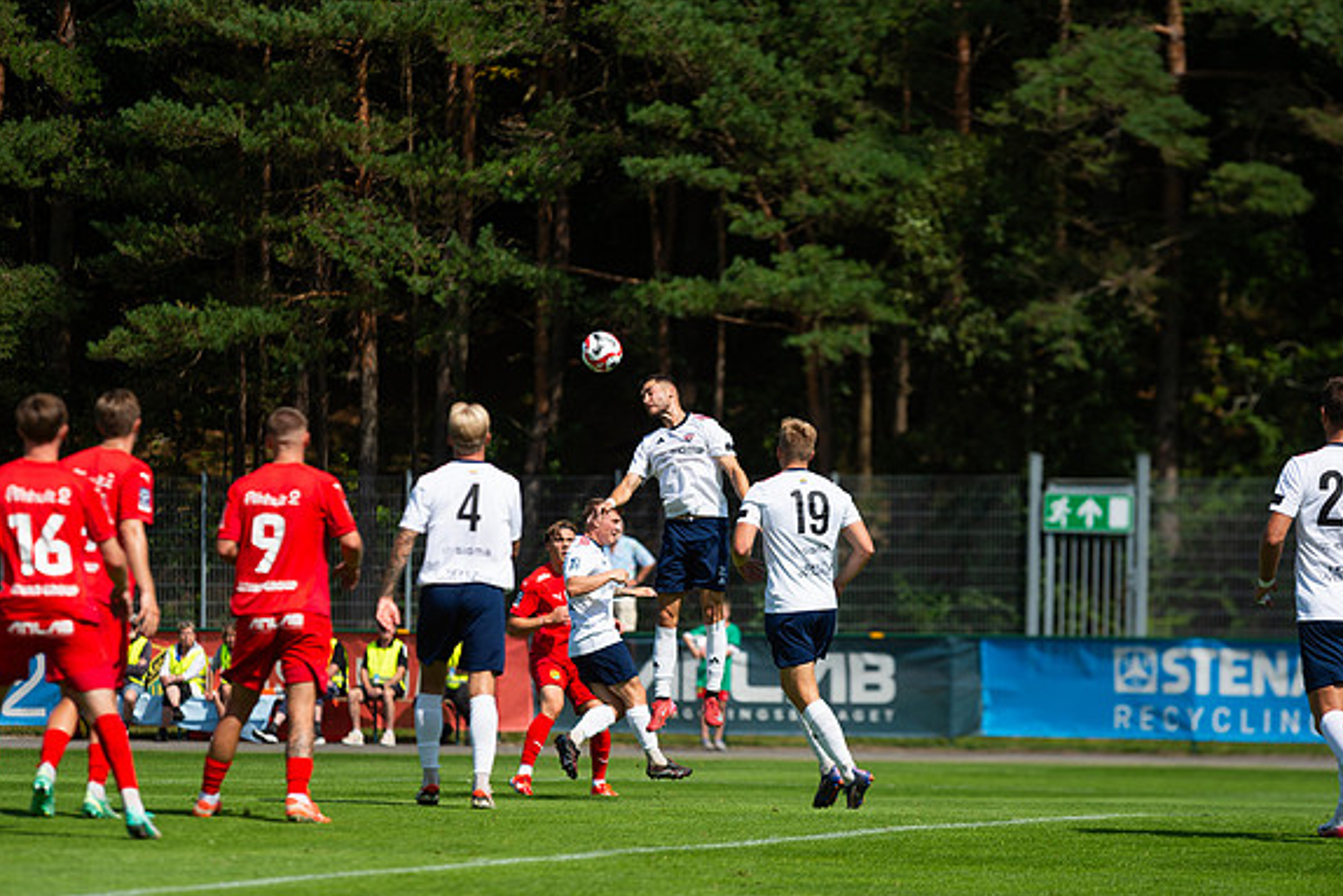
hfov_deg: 10.2
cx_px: 674
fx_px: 7537
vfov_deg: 6.8
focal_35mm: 202
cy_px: 449
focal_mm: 200
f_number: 4
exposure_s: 1/1600
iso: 100
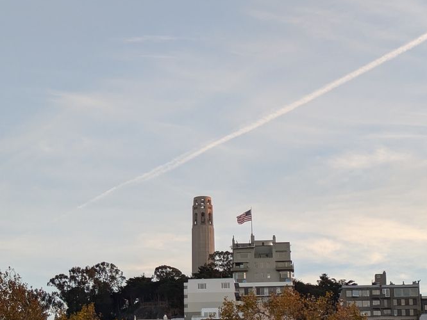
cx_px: 174
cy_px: 170
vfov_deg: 15.1
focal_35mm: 98
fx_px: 1209
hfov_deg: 20.0
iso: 50
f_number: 1.89
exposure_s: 1/322
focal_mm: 5.43
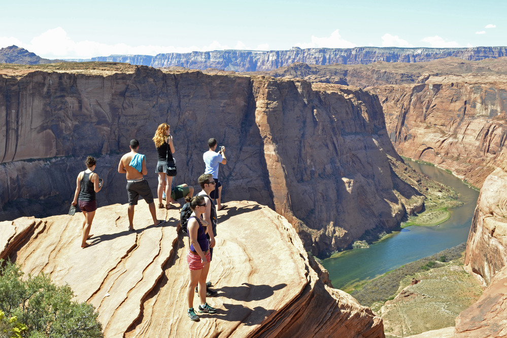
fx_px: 676
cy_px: 169
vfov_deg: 28.1
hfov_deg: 41.1
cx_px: 254
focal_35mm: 48
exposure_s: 1/160
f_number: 8
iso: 200
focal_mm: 32
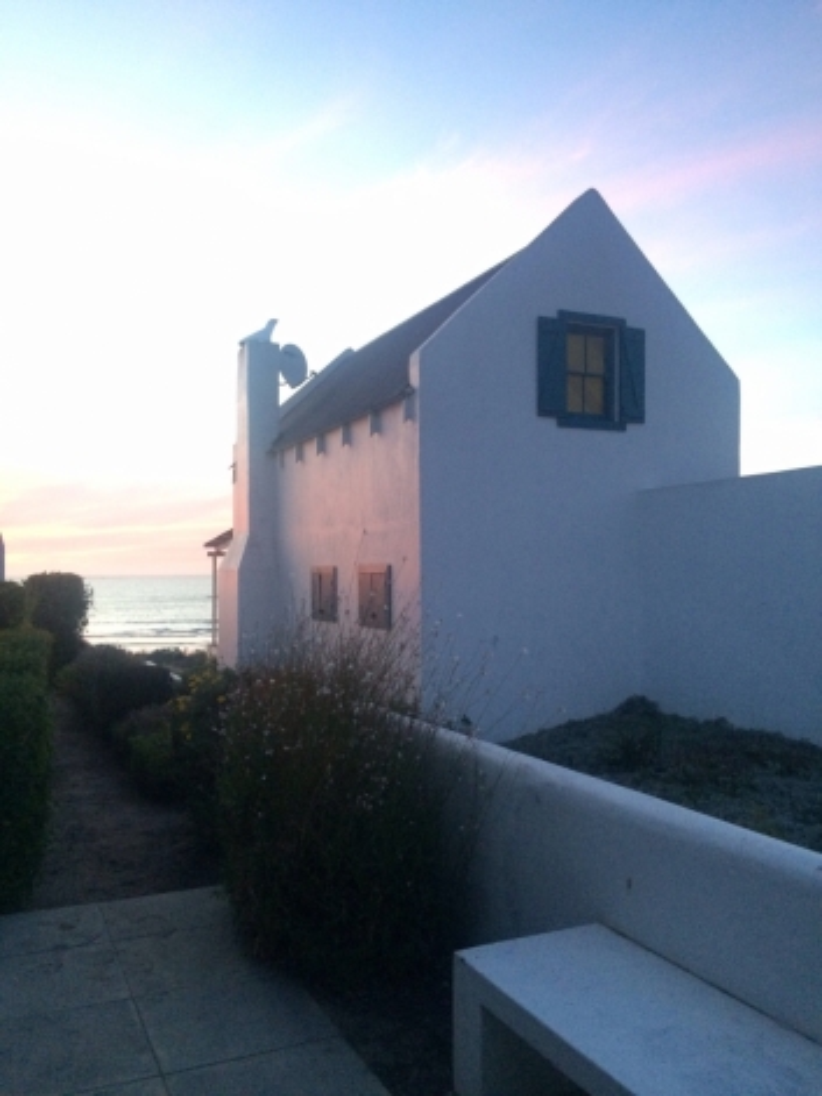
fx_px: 919
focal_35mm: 29
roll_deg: +0.5
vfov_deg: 61.7
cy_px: 548
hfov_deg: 48.2
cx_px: 411
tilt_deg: +0.0
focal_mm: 4.15
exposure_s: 1/33
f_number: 2.2
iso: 250
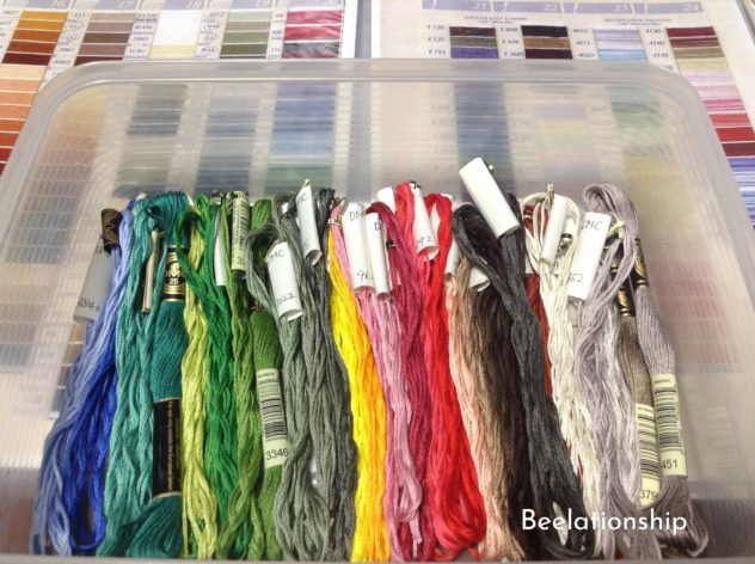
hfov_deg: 55.4
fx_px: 719
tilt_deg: -58.0
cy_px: 282
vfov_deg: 42.8
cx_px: 378
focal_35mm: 33
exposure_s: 1/24
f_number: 2.4
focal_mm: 3.3
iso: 125
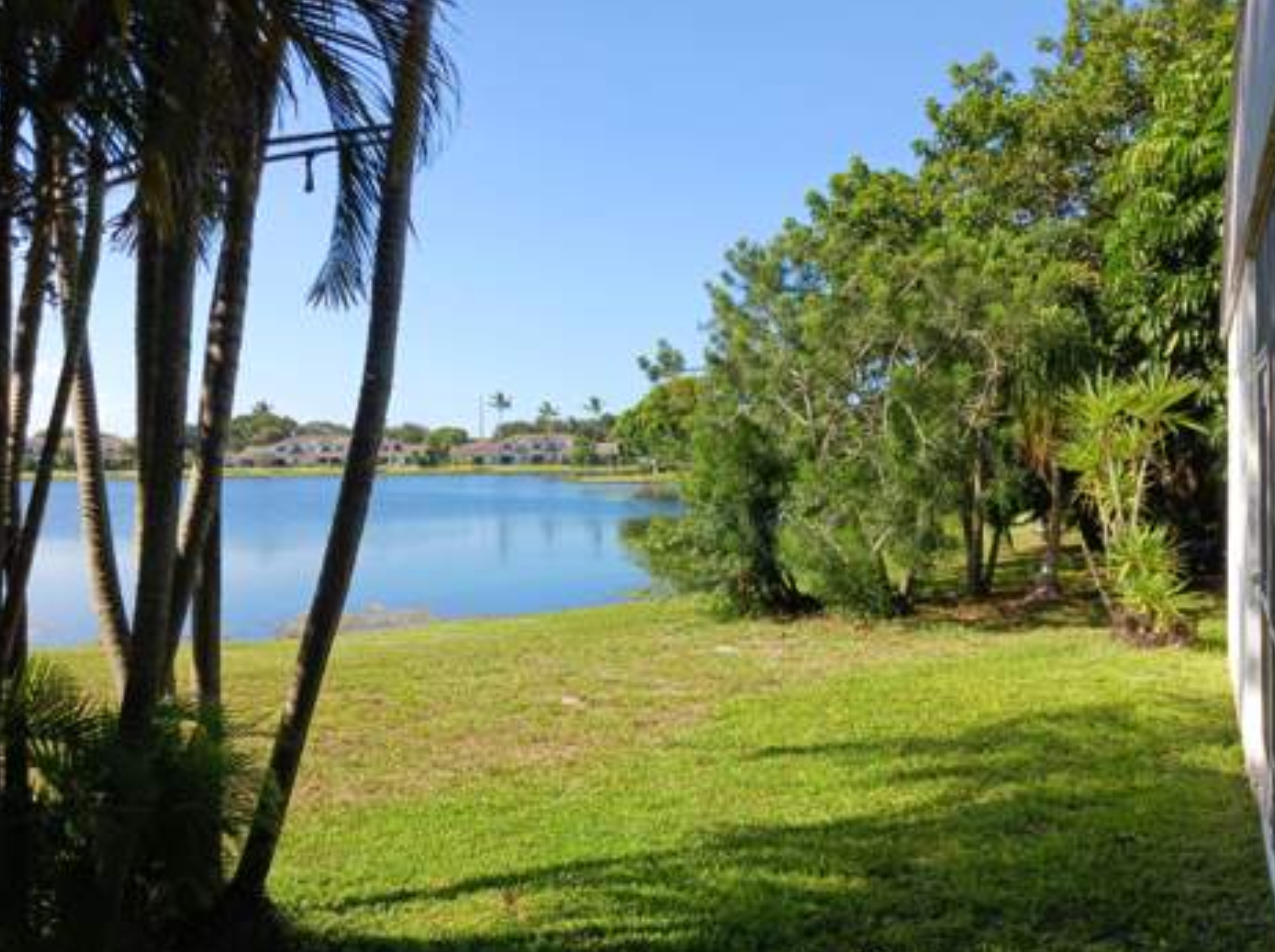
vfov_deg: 49.6
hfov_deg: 63.5
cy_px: 491
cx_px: 650
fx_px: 1030
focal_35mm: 28
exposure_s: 1/189
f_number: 1.8
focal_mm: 4
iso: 20
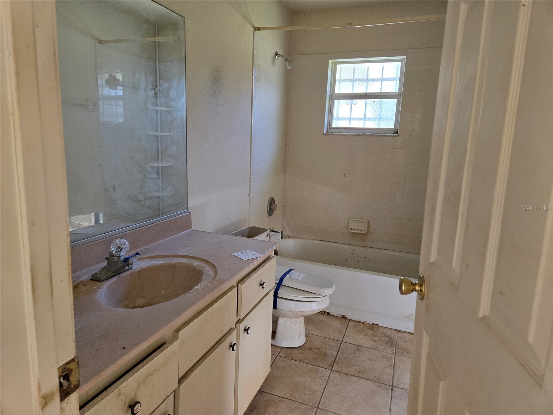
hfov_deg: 73.9
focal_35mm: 23
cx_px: 276
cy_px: 208
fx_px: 367
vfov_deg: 58.9
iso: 200
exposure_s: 1/120
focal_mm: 5.4
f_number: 1.8
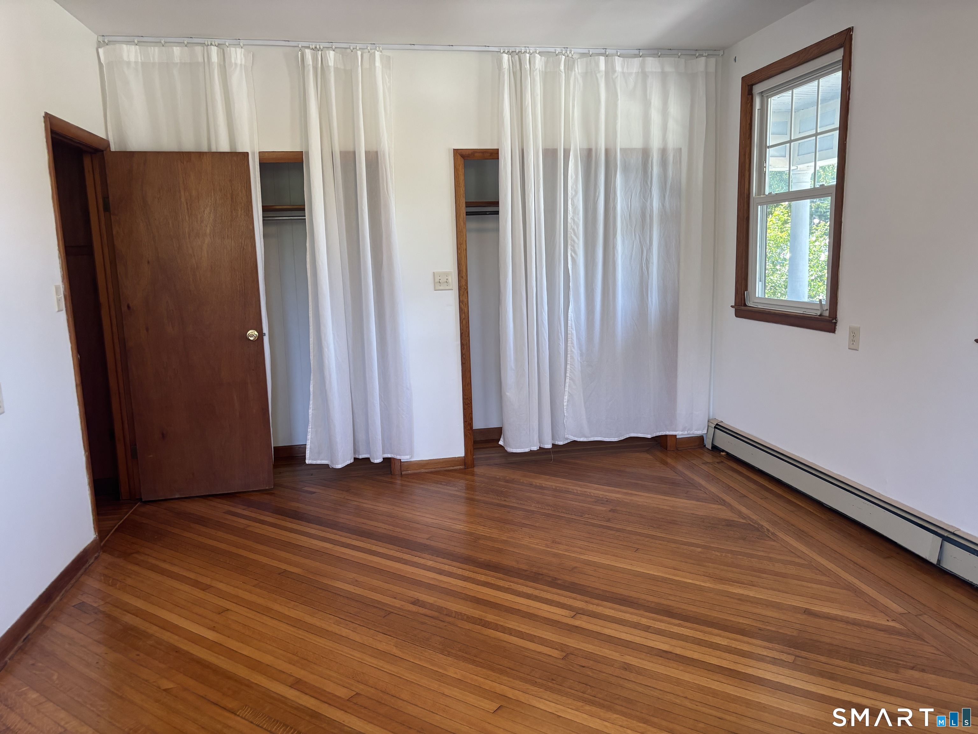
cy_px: 367
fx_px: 735
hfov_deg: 67.3
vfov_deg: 53.1
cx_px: 489
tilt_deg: -8.9
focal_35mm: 26
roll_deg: +2.2
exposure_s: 1/120
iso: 125
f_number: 1.6
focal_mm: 5.96
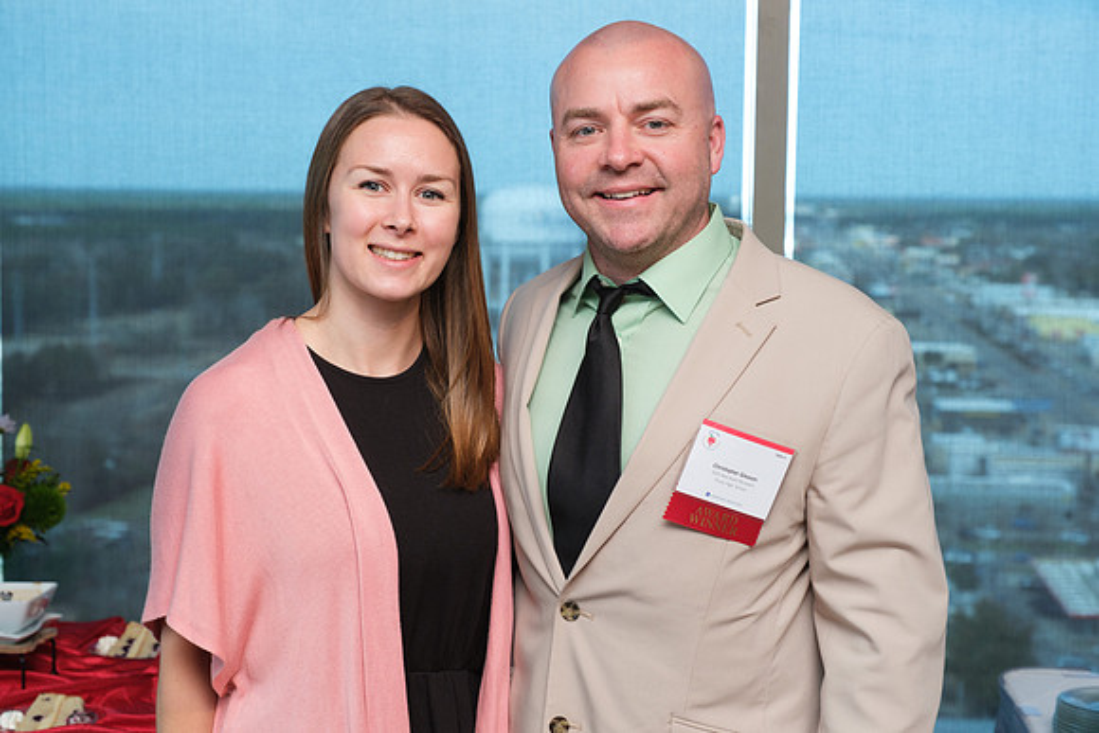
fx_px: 1893
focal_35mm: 62
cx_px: 550
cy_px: 366
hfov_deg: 32.4
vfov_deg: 21.9
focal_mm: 41.4
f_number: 4.5
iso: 800
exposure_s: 1/125
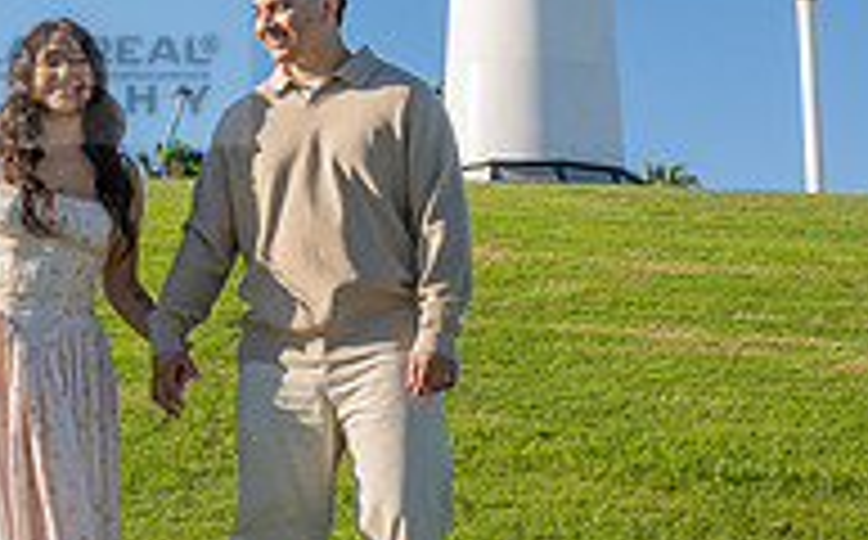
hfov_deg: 22.4
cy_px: -92
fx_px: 2126
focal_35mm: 90
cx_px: 65
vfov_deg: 14.1
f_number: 9
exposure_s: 1/640
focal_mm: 24
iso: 200
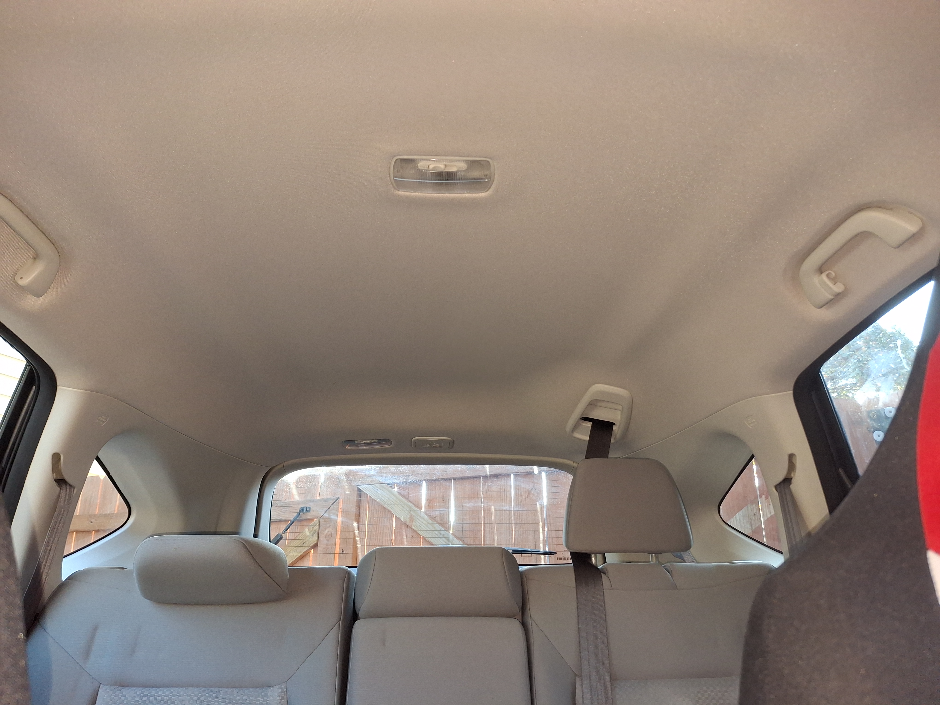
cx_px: 470
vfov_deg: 54.9
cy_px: 352
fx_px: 679
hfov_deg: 69.4
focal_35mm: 25
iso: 25
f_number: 1.8
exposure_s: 1/40
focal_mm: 4.69
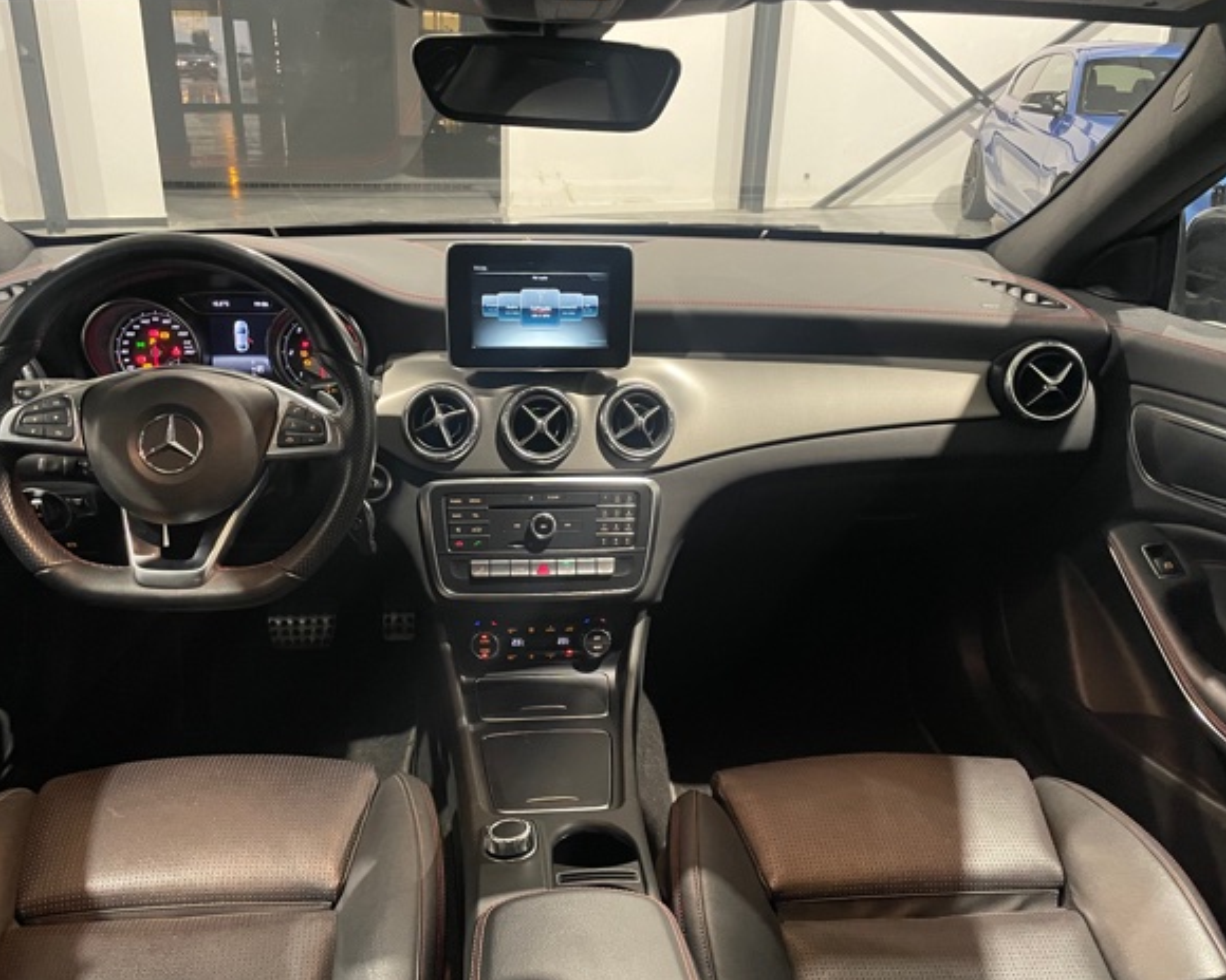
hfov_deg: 62.1
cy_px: 494
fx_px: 1016
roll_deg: -1.3
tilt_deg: -23.9
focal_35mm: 28
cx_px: 556
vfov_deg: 51.5
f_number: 1.6
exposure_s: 1/40
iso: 500
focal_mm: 4.2
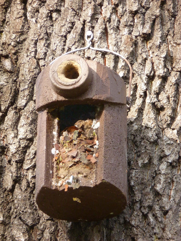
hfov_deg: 4.2
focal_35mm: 355
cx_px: 90
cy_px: 120
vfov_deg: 5.6
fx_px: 2475
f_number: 5.9
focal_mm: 63.6
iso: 320
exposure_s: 1/100
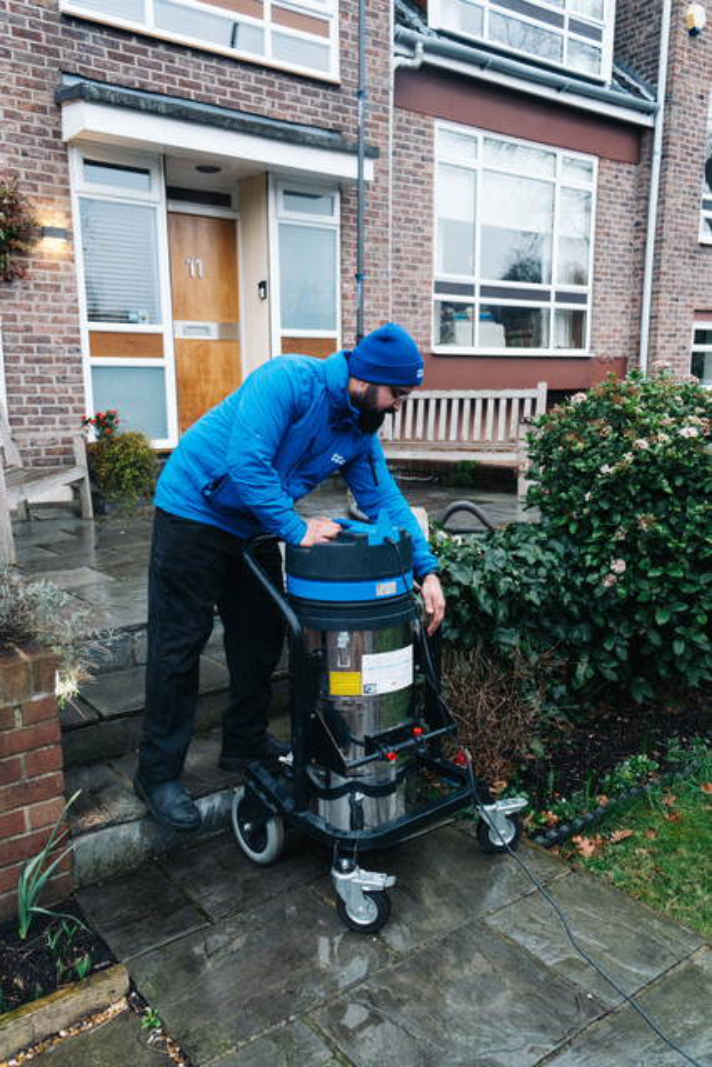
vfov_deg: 67.4
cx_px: 356
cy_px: 534
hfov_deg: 48.0
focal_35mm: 27
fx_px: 801
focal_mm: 18
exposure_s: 1/160
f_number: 2.8
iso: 500
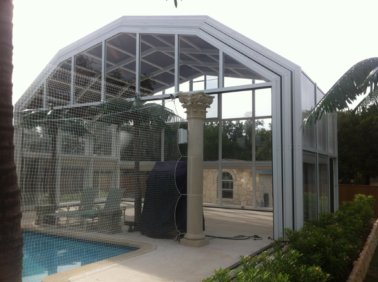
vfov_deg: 40.6
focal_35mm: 35
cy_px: 141
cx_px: 189
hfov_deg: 52.7
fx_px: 382
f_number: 2.8
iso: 80
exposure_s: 1/1040
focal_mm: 3.85
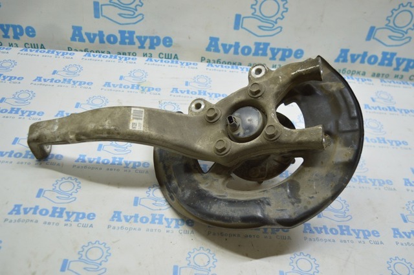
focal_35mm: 36
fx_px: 413
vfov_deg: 36.8
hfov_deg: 53.2
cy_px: 138
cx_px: 207
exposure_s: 1/60
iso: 400
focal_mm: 24
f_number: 4
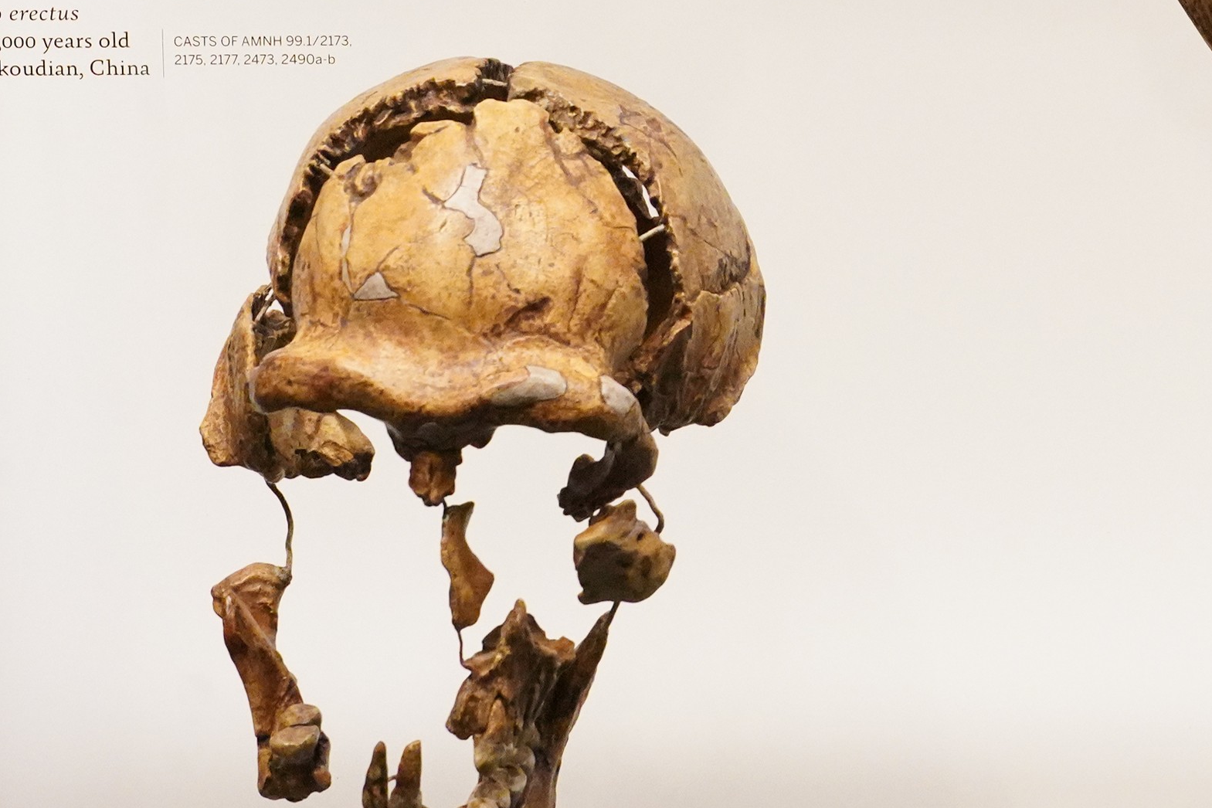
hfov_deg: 38.6
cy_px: 434
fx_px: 1717
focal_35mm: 51
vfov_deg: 26.5
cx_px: 450
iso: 10000
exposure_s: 1/80
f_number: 8
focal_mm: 40
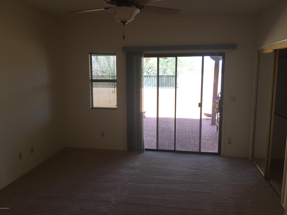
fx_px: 240
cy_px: 108
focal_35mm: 29
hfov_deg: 61.7
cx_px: 144
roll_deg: +0.1
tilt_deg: -7.1
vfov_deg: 48.2
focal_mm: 4.15
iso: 50
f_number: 2.2
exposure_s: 1/120
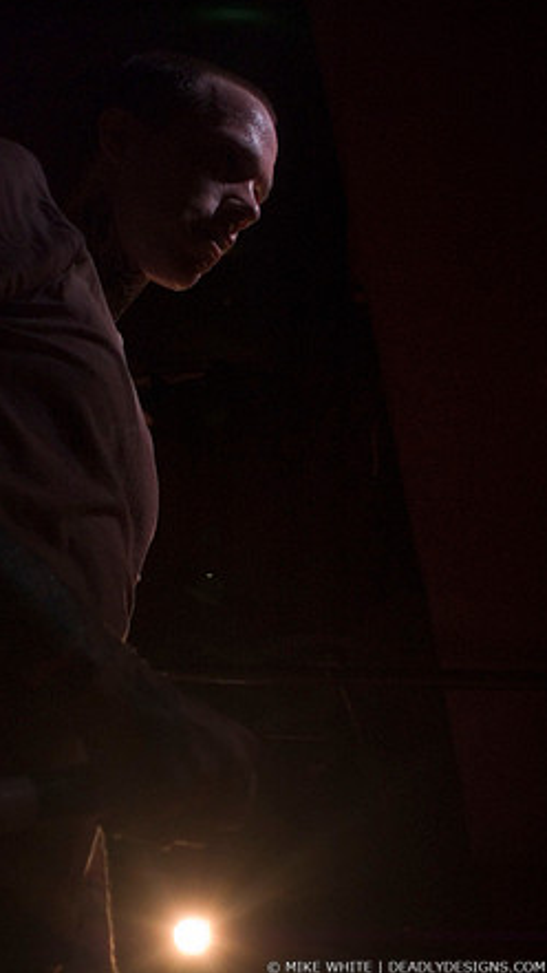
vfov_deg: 61.0
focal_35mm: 32
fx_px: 825
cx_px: 222
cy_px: 481
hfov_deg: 36.5
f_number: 2.8
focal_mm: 20
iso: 800
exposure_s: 1/60
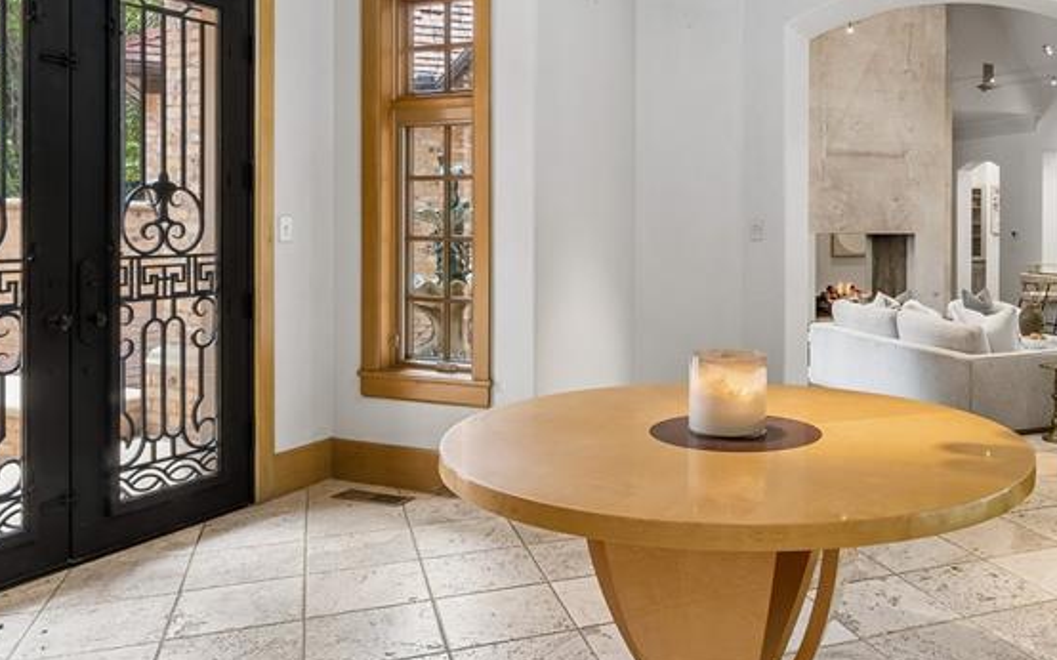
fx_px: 927
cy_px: 221
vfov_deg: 38.8
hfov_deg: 58.0
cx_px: 705
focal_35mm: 32
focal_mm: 11.4
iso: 200
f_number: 8
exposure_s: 1/30
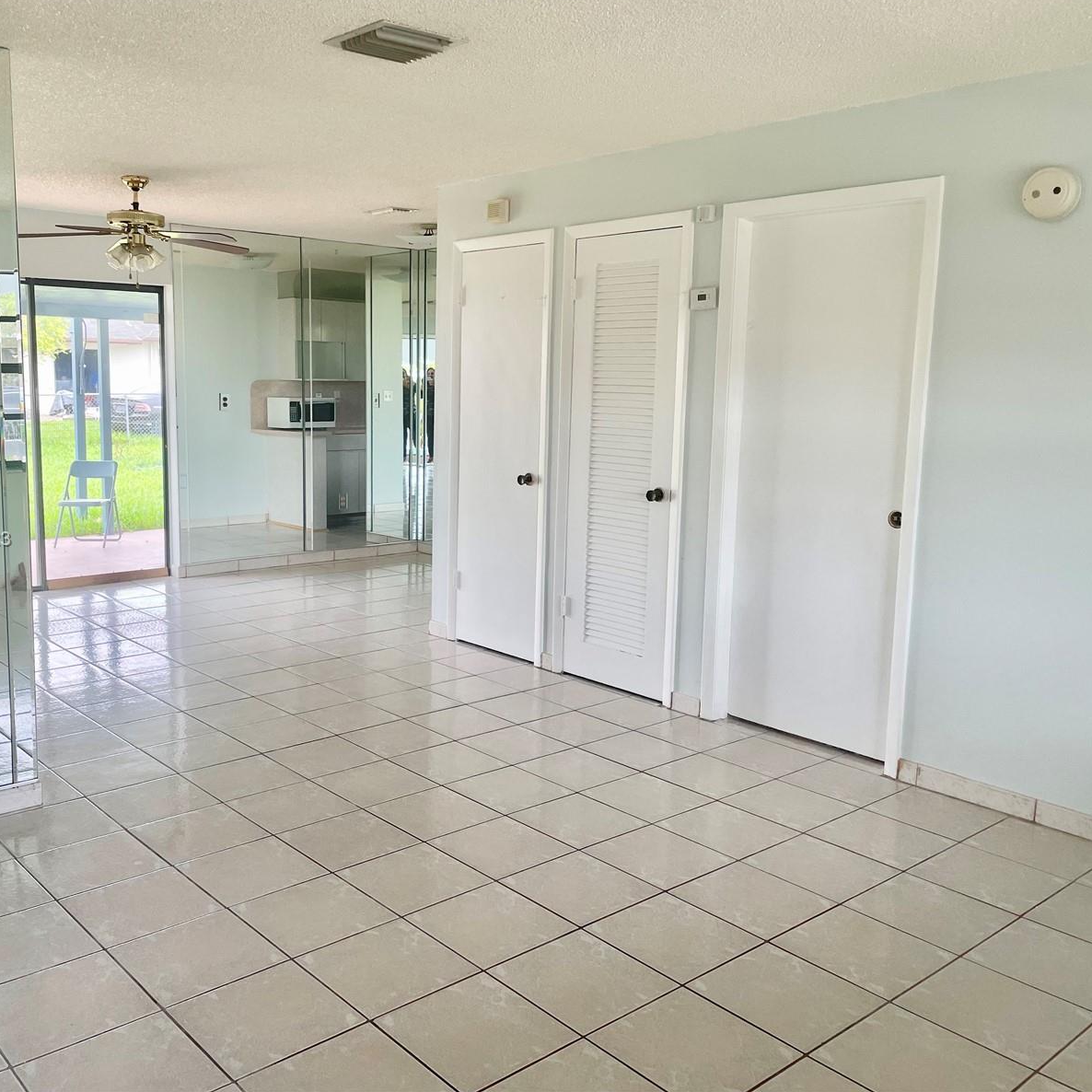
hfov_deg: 52.3
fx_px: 1106
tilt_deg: -7.9
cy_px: 540
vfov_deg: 52.5
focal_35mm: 31
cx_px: 453
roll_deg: -1.1
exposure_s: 1/121
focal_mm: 4.2
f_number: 1.6
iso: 64
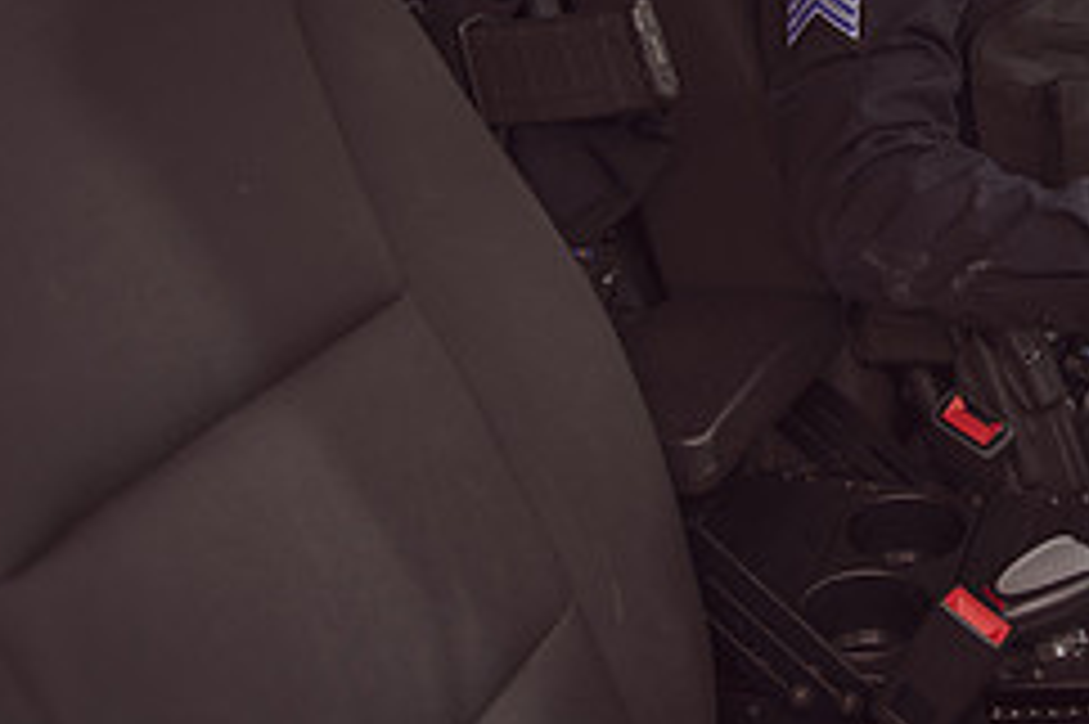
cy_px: 56
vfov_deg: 26.9
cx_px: 994
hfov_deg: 38.2
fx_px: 1451
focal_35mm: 48
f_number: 3.5
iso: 200
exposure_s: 1/250
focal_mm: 20
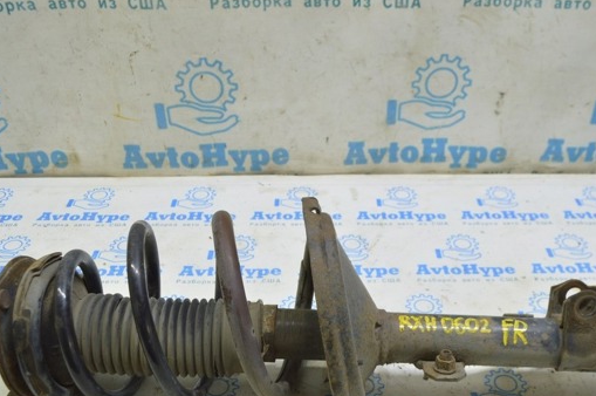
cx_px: 329
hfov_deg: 48.8
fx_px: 655
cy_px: 244
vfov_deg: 33.5
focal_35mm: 40
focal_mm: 21
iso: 400
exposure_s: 1/20
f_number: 5.6
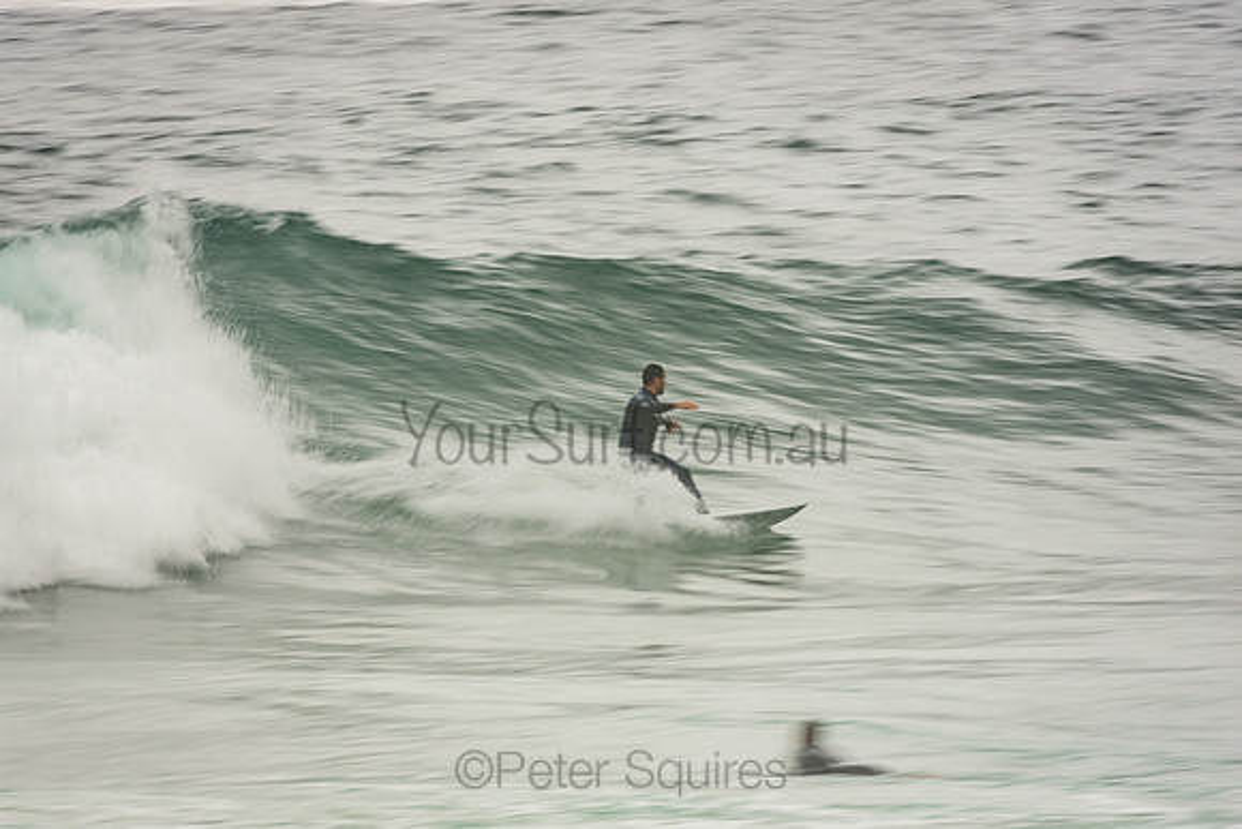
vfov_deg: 2.3
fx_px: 20704
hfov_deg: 3.4
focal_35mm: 600
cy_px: 414
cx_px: 621
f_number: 20
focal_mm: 400
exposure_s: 1/30
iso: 100
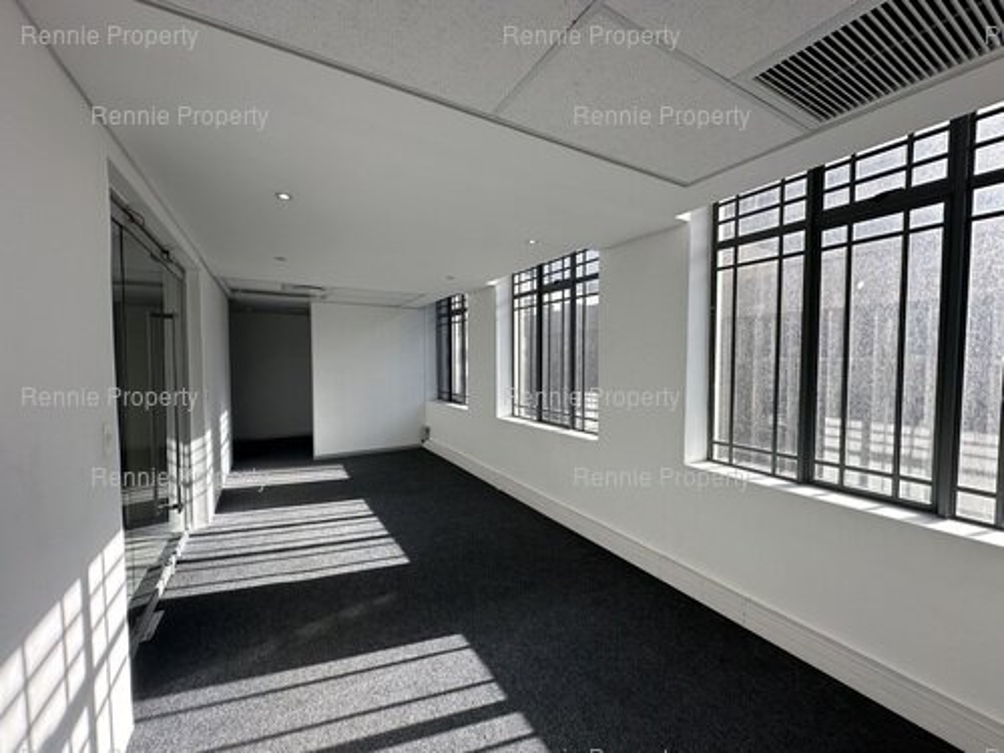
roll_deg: +0.4
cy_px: 376
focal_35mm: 14
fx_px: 406
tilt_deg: -2.4
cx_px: 502
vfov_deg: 85.7
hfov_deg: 102.1
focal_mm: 2.22
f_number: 2.2
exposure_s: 1/296
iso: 40
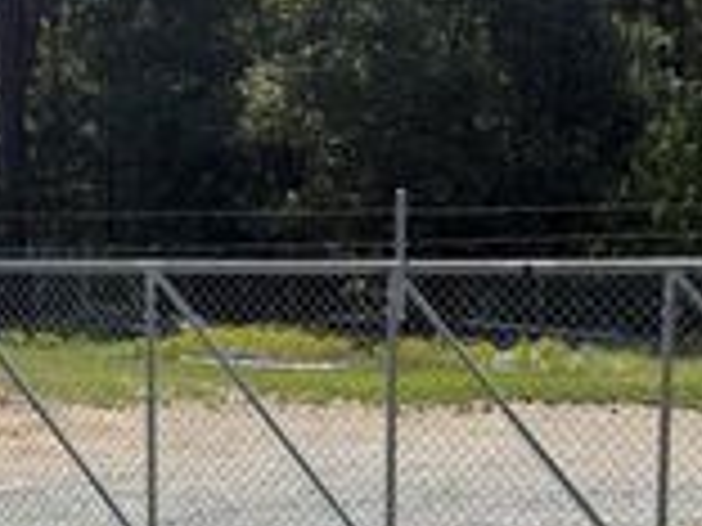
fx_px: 1562
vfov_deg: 18.9
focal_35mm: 77
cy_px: 434
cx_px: 225
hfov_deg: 25.2
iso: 80
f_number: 1.78
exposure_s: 1/3584
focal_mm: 6.76
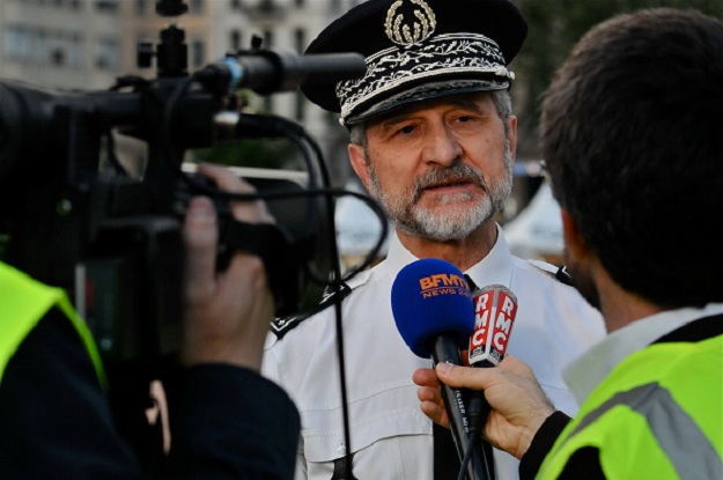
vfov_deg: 13.0
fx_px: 2106
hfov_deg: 19.5
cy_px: 240
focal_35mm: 105
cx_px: 362
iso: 1000
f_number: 5.6
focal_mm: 70
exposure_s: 1/250
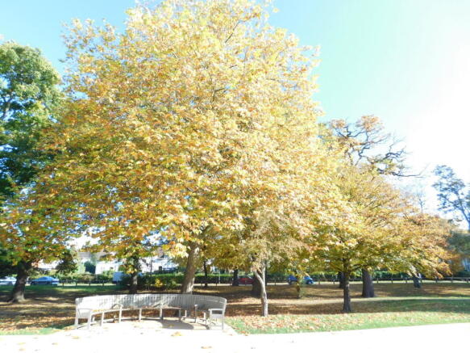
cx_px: 235
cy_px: 176
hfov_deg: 73.9
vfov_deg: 58.9
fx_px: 312
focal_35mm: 23
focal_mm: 4
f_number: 3
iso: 125
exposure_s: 1/320
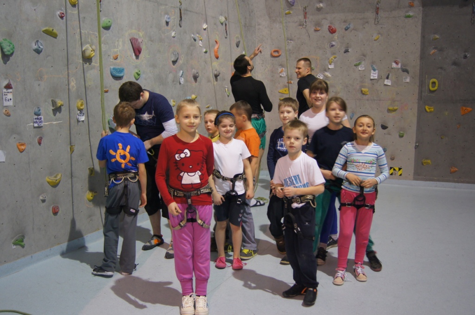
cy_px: 158
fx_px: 514
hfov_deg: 49.6
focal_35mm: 39
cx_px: 238
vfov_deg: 34.1
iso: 800
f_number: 4
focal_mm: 26
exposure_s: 1/40
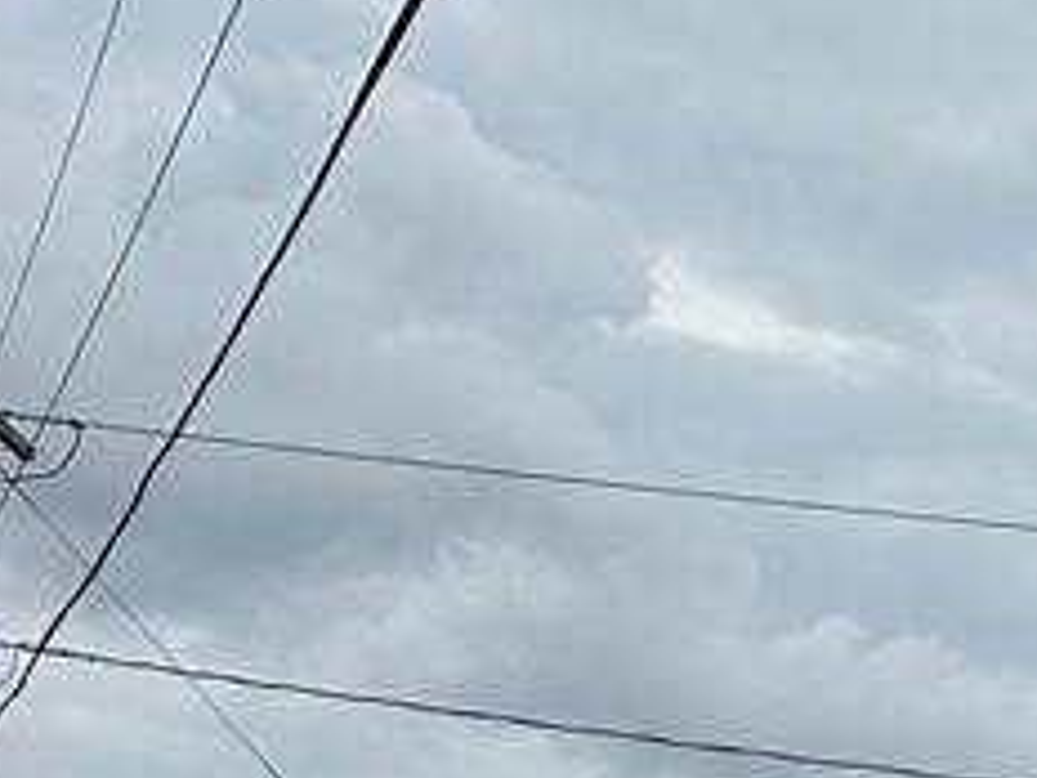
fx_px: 3175
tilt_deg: +6.8
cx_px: 2253
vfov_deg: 13.3
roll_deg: -2.0
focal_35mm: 106
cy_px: 1109
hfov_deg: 14.4
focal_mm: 6.86
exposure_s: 1/8929
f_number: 1.78
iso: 80
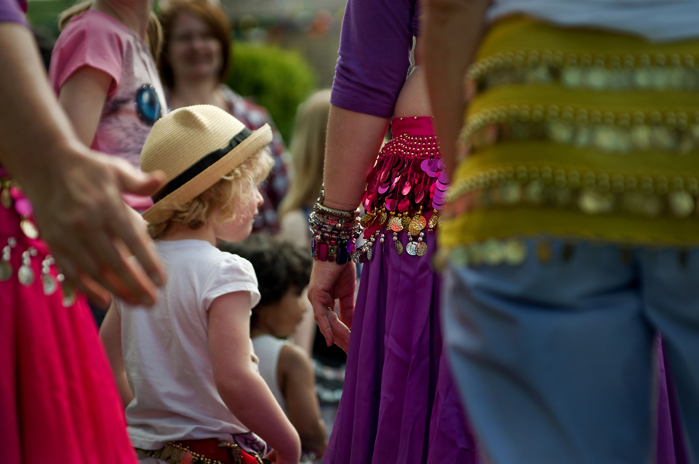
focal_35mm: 142
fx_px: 2754
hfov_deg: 14.5
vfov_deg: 9.6
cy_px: 232
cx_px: 350
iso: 200
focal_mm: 95
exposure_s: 1/500
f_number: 3.5
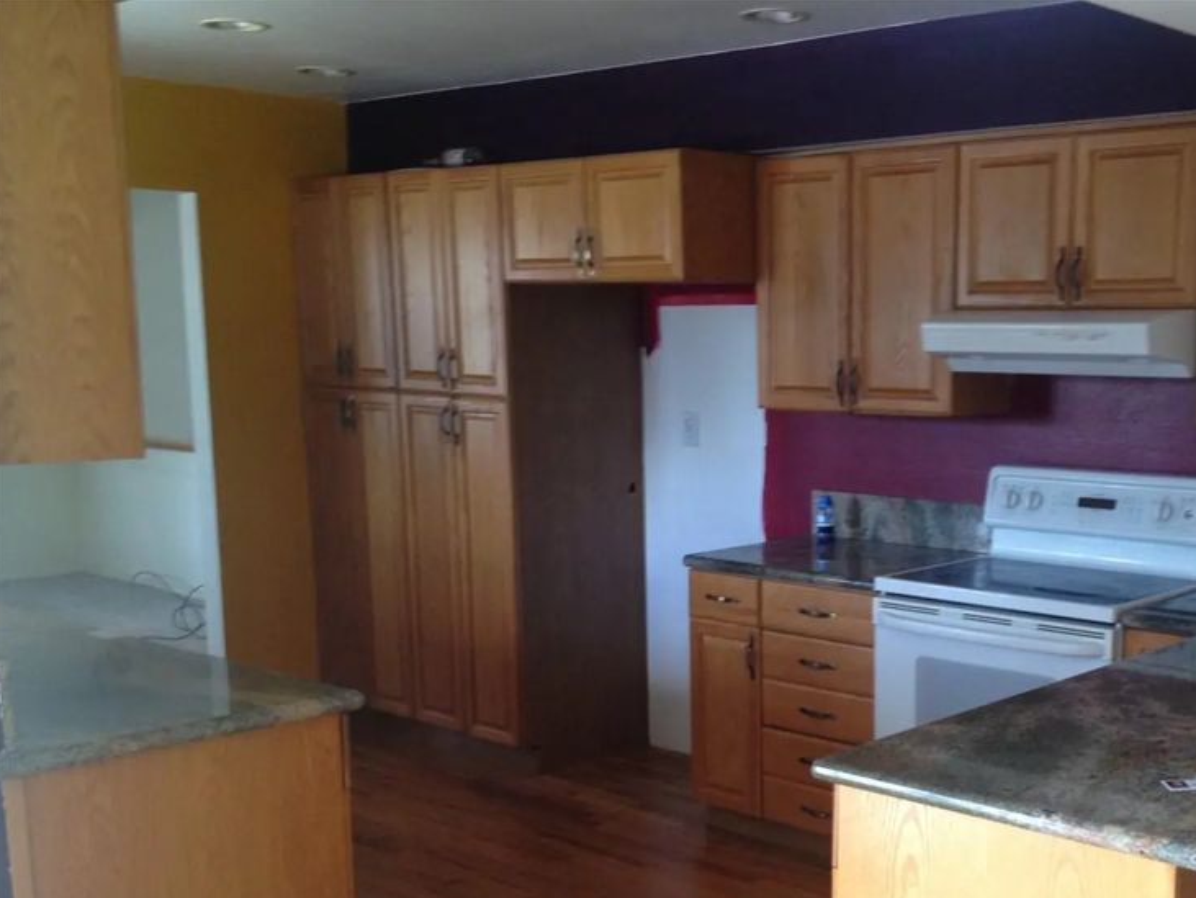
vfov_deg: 29.4
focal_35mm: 49
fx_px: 1694
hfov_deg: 38.3
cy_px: 626
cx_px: 830
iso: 100
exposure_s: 1/20
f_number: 2.4
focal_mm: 4.28
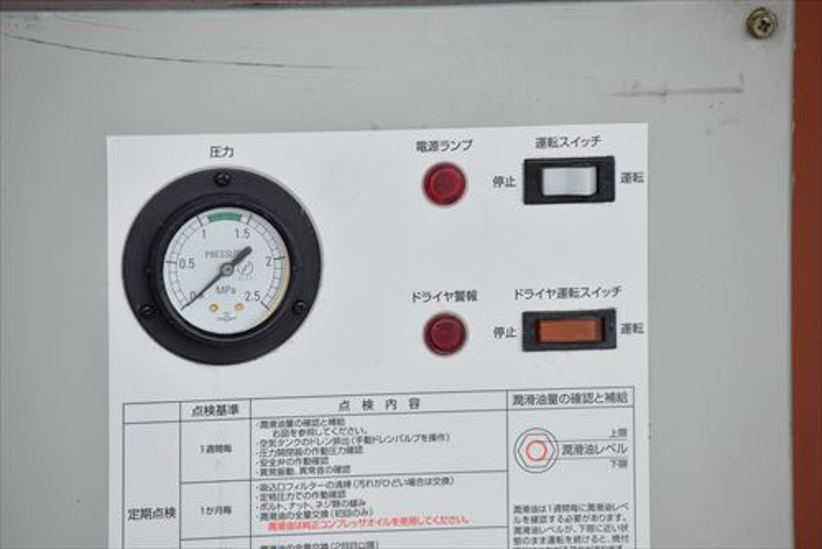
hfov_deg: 7.0
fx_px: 6682
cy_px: 274
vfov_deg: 4.7
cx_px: 411
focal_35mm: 292
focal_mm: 195
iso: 1250
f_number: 6.3
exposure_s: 1/1000
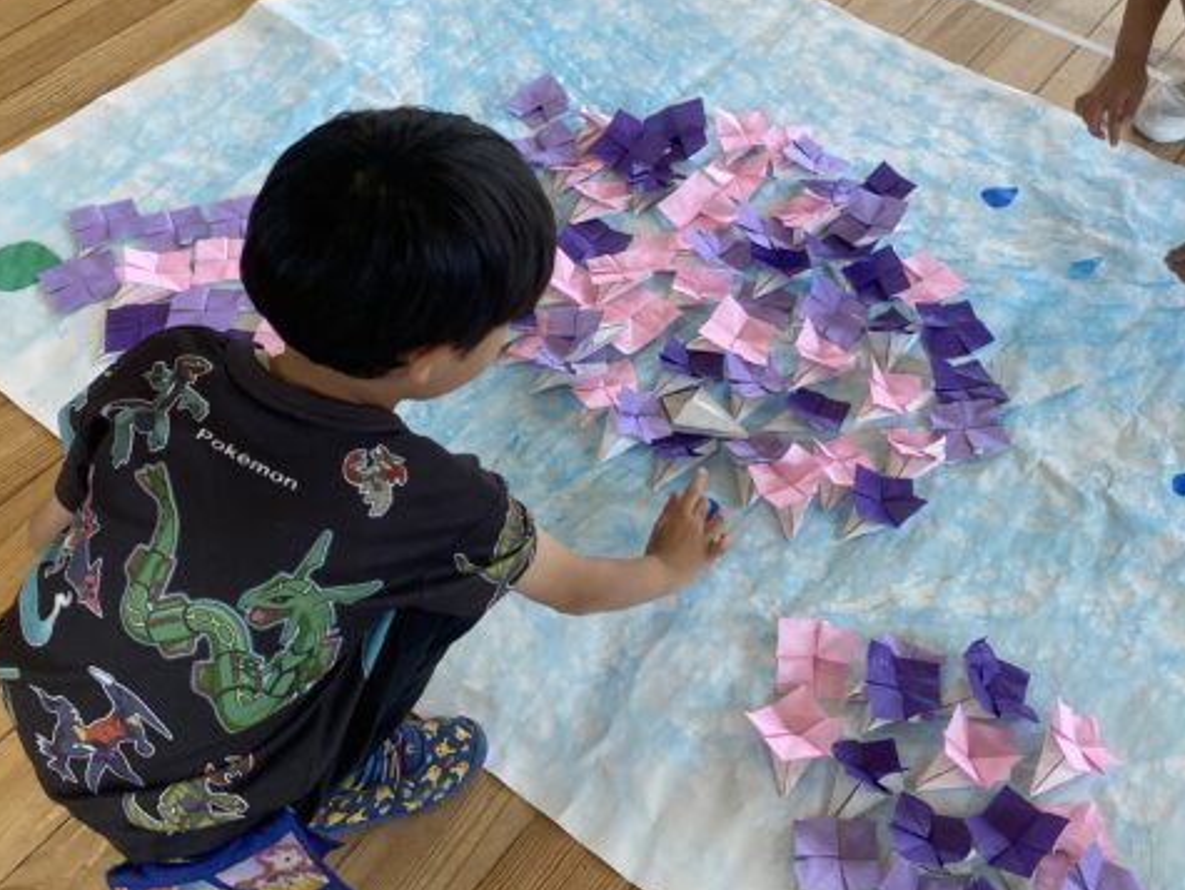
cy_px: 299
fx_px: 1439
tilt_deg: -46.2
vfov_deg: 34.1
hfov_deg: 44.1
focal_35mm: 42
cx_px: 788
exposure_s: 1/122
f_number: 1.8
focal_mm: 4.25
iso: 50
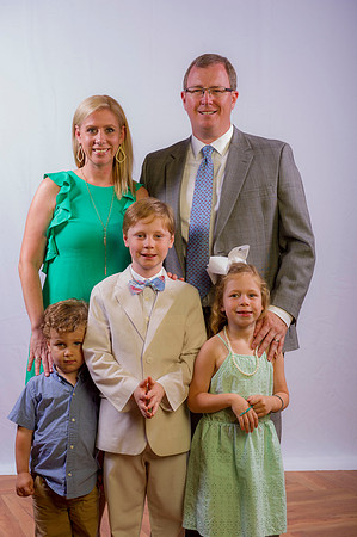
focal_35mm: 62
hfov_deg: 21.9
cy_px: 268
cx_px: 178
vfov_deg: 32.4
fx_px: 924
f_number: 8
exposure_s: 1/200
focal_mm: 62
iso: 100
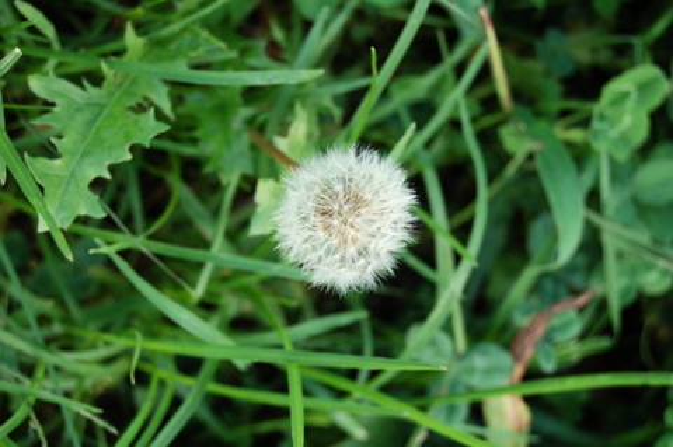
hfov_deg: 24.6
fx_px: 1541
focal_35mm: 82
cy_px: 224
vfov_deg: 16.5
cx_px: 336
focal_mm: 55
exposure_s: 1/60
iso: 400
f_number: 6.3
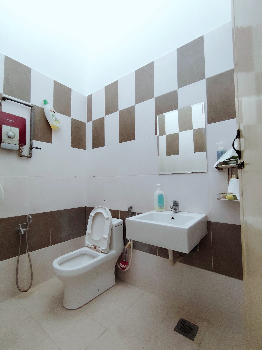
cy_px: 175
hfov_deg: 78.1
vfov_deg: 94.5
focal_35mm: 16
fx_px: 161
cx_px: 131
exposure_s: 1/50
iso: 217
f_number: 2.2
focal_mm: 1.42
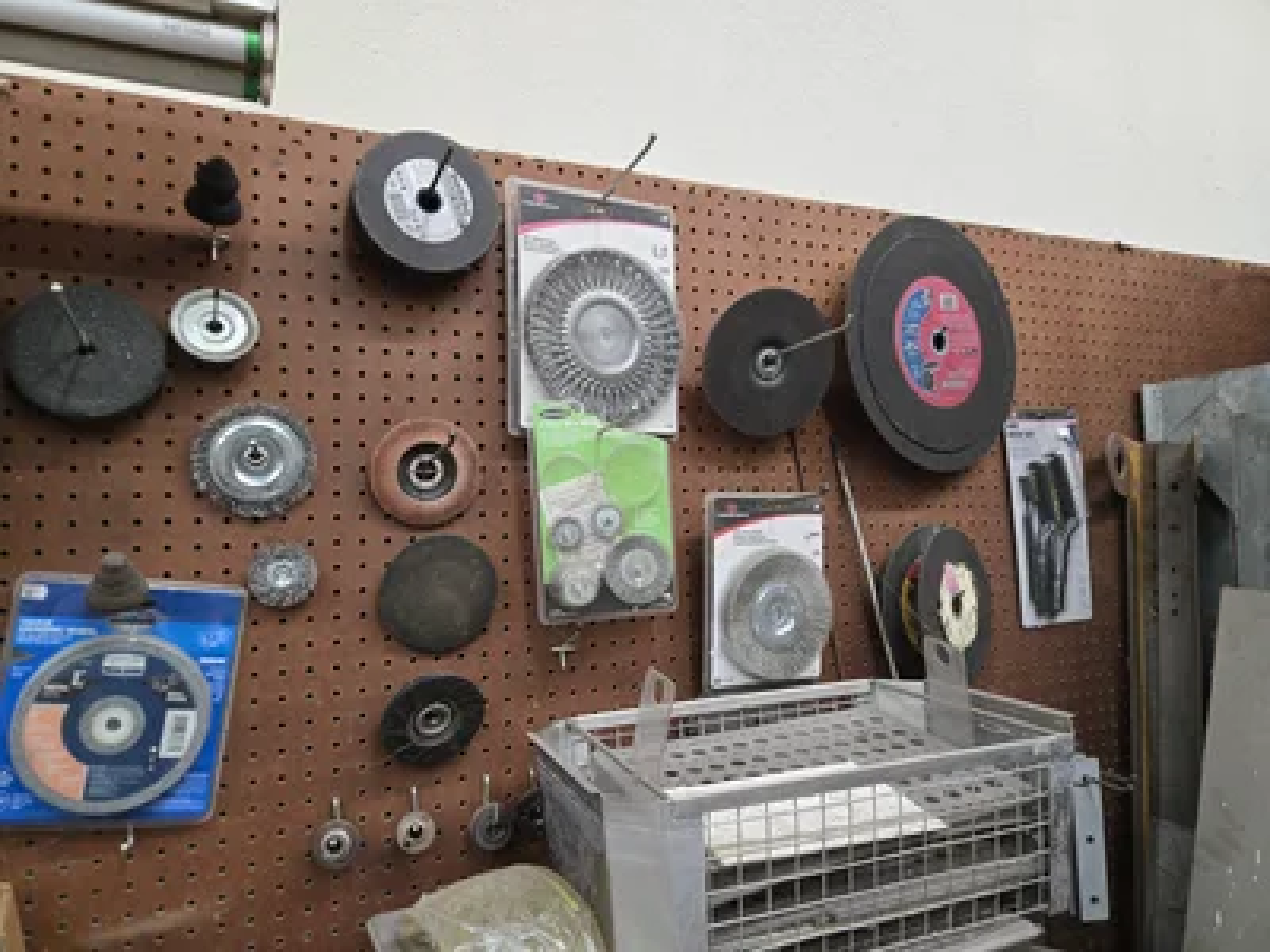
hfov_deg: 73.9
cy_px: 476
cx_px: 635
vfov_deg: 58.9
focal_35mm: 23
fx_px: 844
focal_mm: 5.4
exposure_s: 1/120
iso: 320
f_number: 1.8
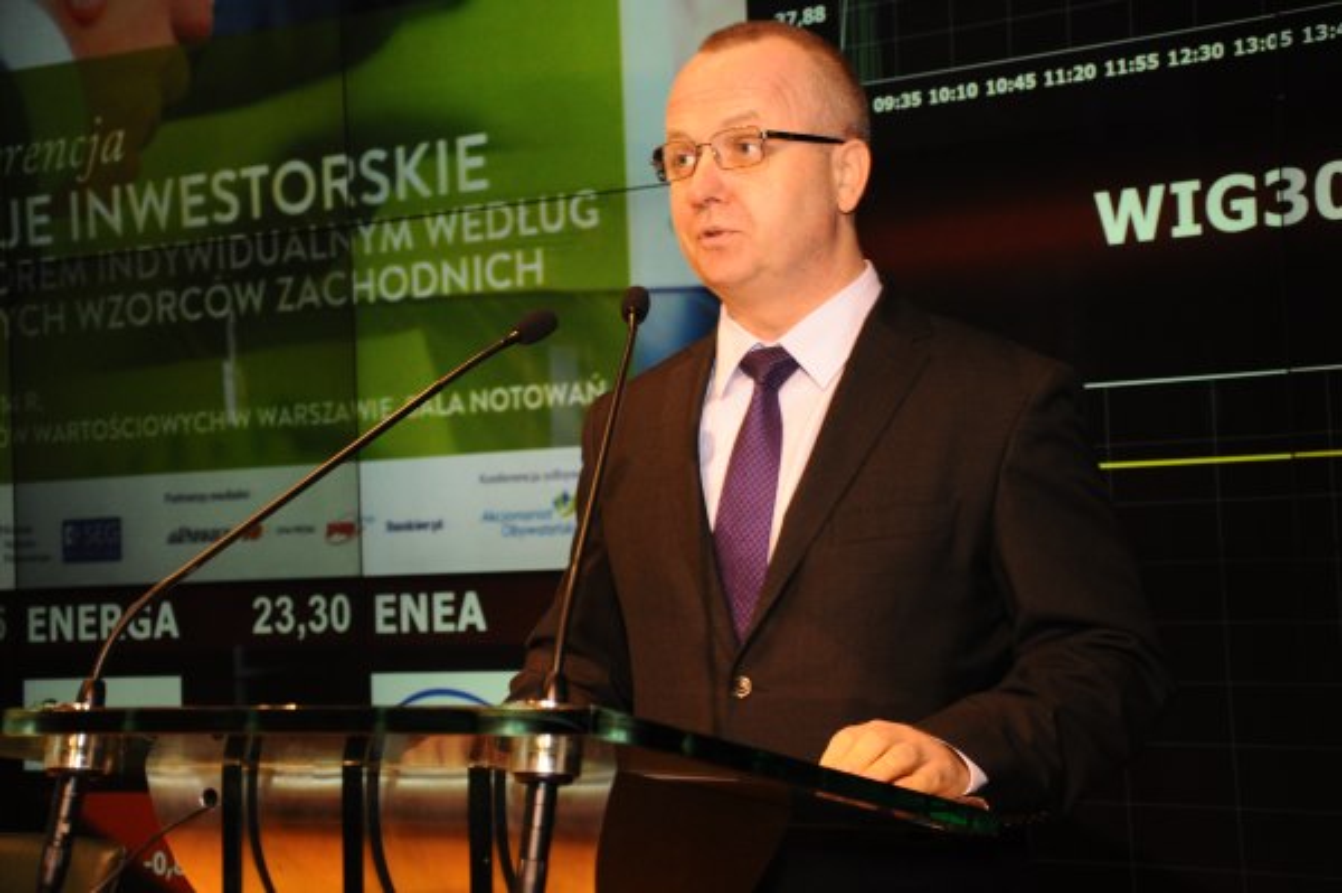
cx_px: 671
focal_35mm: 63
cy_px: 446
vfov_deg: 21.5
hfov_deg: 31.9
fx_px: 2347
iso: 1250
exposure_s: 1/45
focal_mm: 42
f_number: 4.8
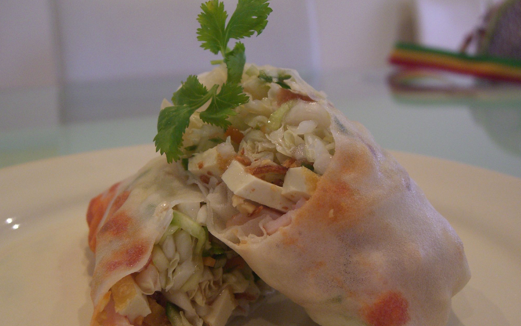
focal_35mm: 41
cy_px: 184
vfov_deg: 31.2
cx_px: 258
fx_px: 582
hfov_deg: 48.2
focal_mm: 7.9
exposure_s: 1/40
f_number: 2.8
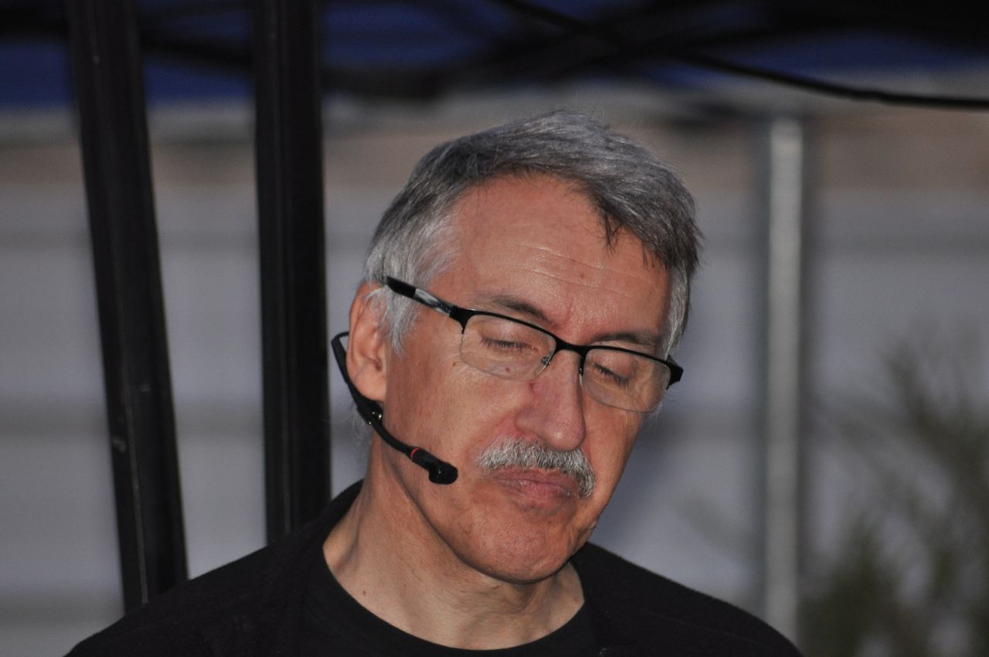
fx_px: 12347
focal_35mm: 450
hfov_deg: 4.6
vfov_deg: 3.0
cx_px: 494
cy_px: 328
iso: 800
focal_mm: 300
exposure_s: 1/60
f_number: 5.6
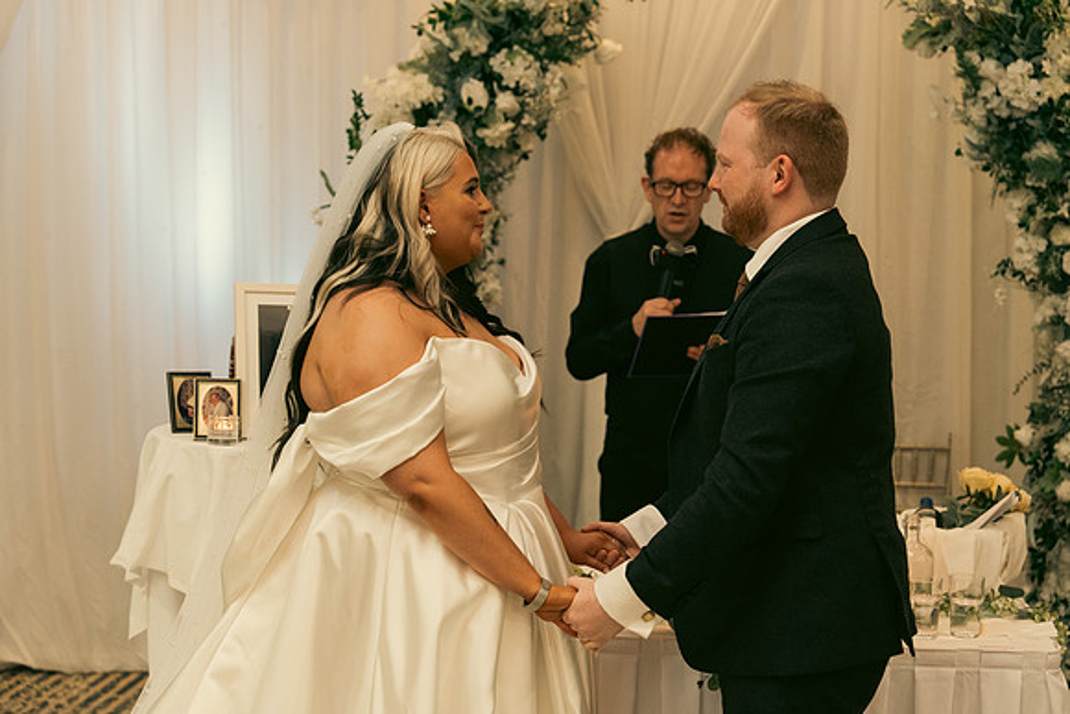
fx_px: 1576
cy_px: 357
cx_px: 535
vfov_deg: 25.5
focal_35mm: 53
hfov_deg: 37.5
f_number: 3.5
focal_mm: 53
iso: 2500
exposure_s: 1/160
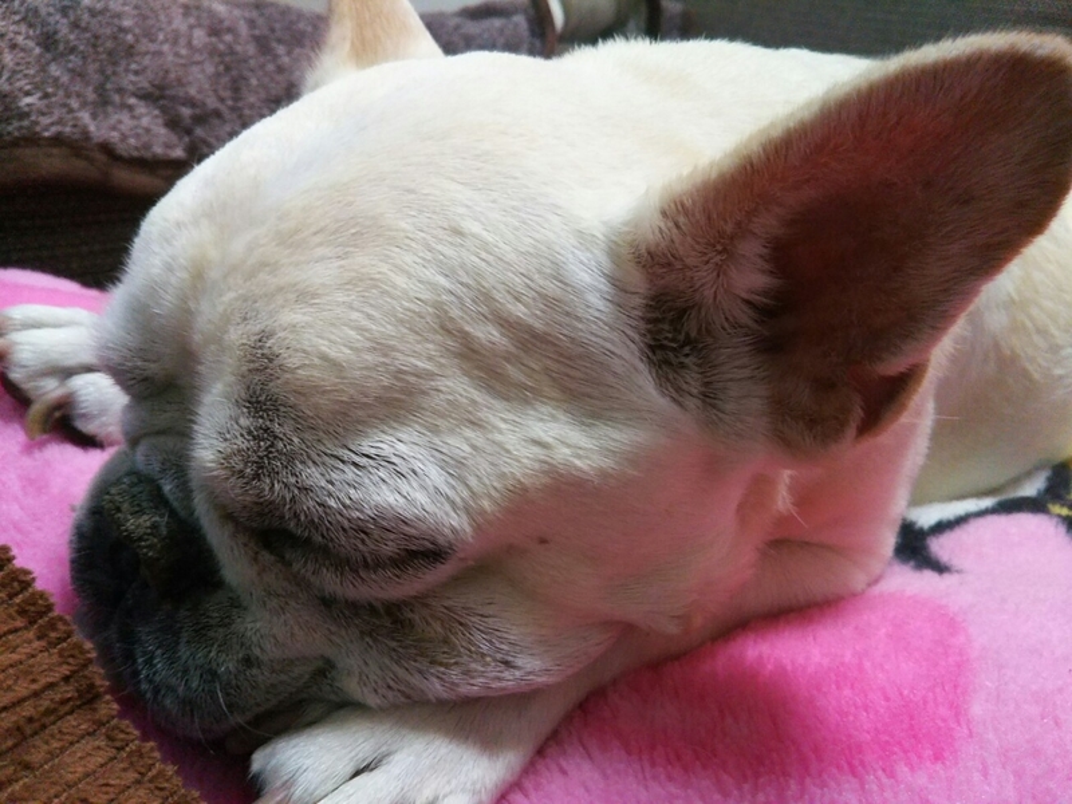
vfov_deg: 46.8
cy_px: 402
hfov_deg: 60.0
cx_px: 536
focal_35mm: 30
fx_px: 929
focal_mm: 4
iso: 200
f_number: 2.2
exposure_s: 1/30
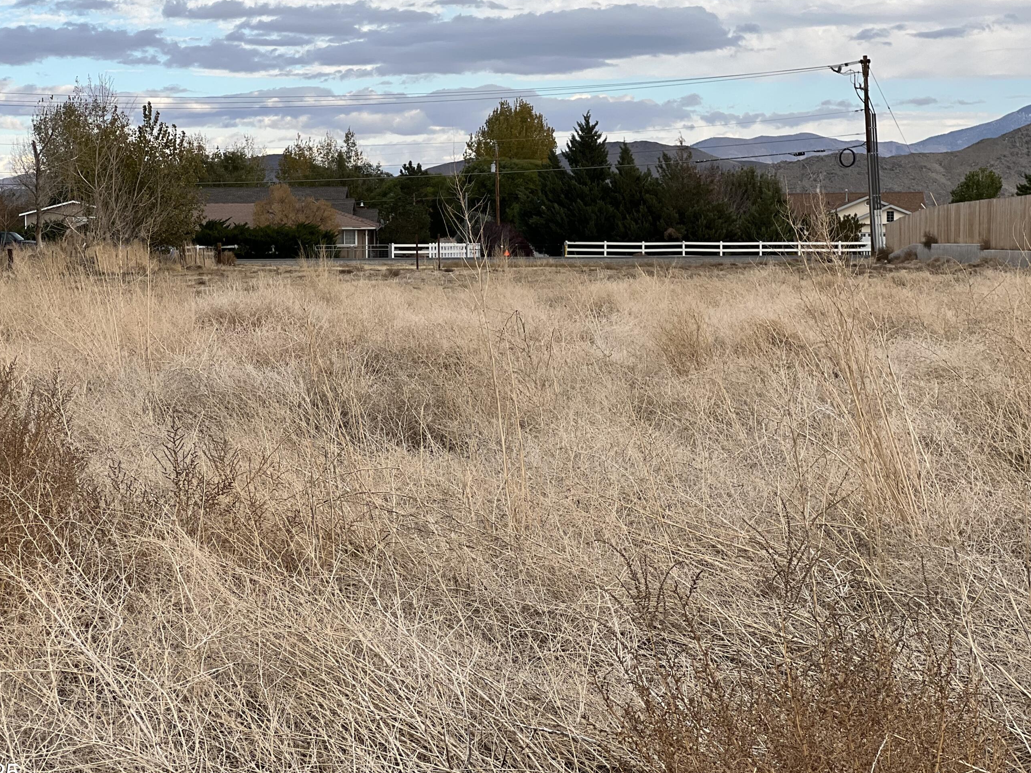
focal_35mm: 90
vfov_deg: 16.4
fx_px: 2680
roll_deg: +0.3
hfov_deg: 21.8
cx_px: 457
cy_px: 363
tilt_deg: -2.5
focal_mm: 9
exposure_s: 1/359
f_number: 2.8
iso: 32
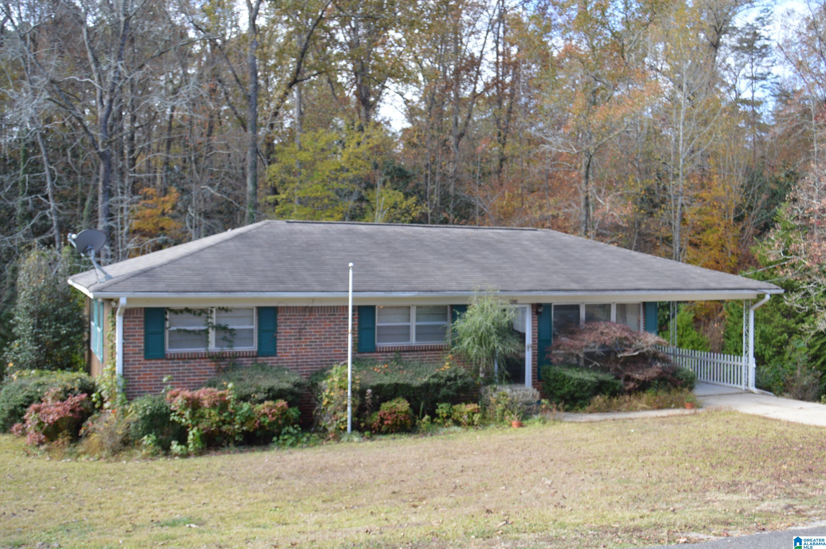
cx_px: 413
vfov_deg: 34.1
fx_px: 894
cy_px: 274
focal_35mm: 39
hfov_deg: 49.6
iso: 140
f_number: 5.6
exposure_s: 1/125
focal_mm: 26
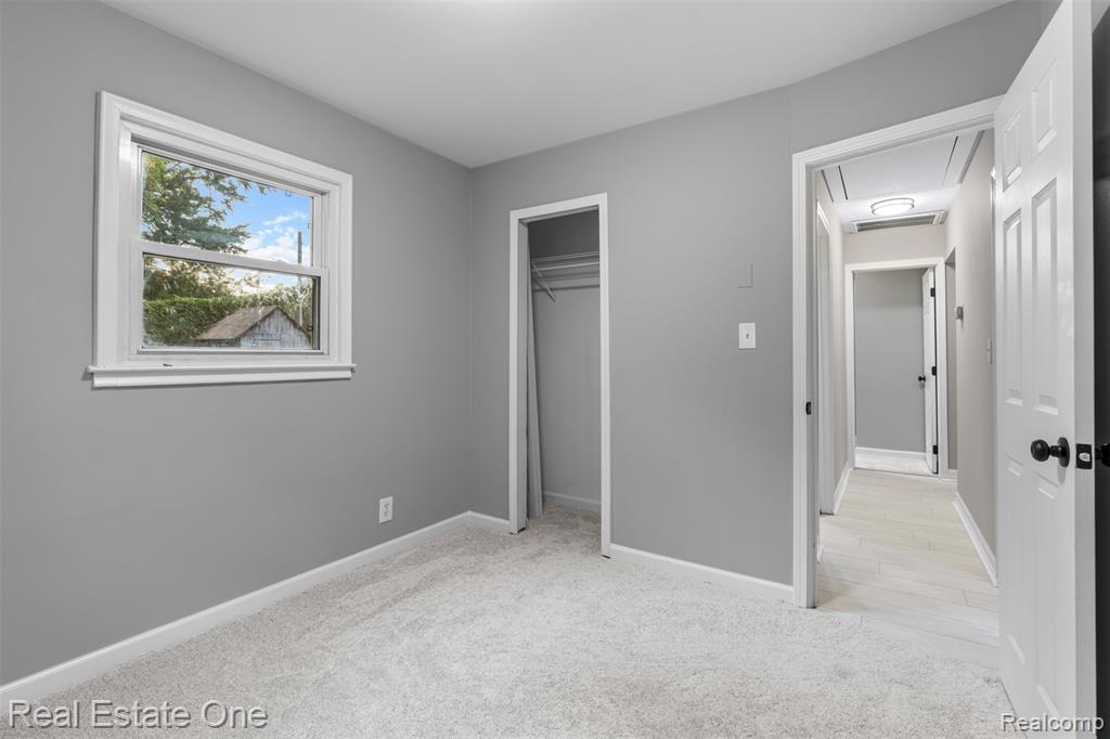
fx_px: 493
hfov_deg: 96.8
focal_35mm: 16
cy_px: 370
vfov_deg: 73.7
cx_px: 555
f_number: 8
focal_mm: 16
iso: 400
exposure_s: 1/2.5
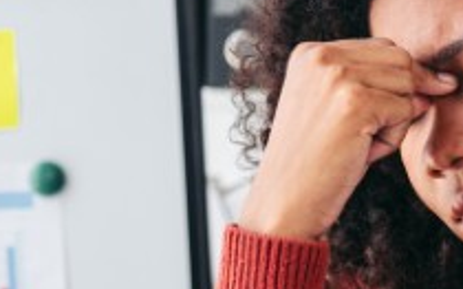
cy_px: 269
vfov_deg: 4.0
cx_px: 408
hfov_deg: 6.4
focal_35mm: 329
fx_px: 4149
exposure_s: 1/200
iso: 400
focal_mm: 72
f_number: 4
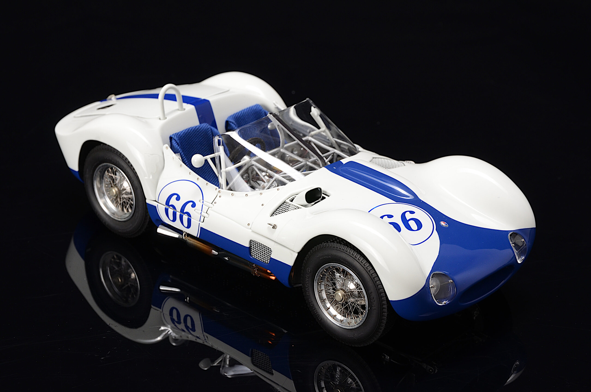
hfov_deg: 19.5
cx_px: 296
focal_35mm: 105
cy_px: 196
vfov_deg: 13.0
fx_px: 1720
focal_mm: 70
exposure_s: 1/20
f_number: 11
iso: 400
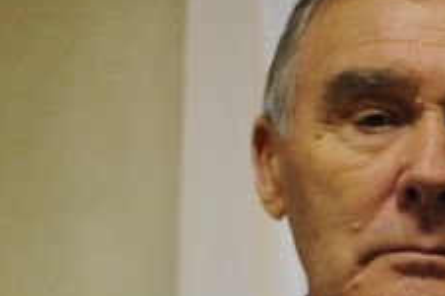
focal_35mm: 155
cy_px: 405
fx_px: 1913
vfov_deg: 8.7
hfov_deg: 13.0
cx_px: 496
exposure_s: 1/1250
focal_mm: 50
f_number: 1.4
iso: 3200
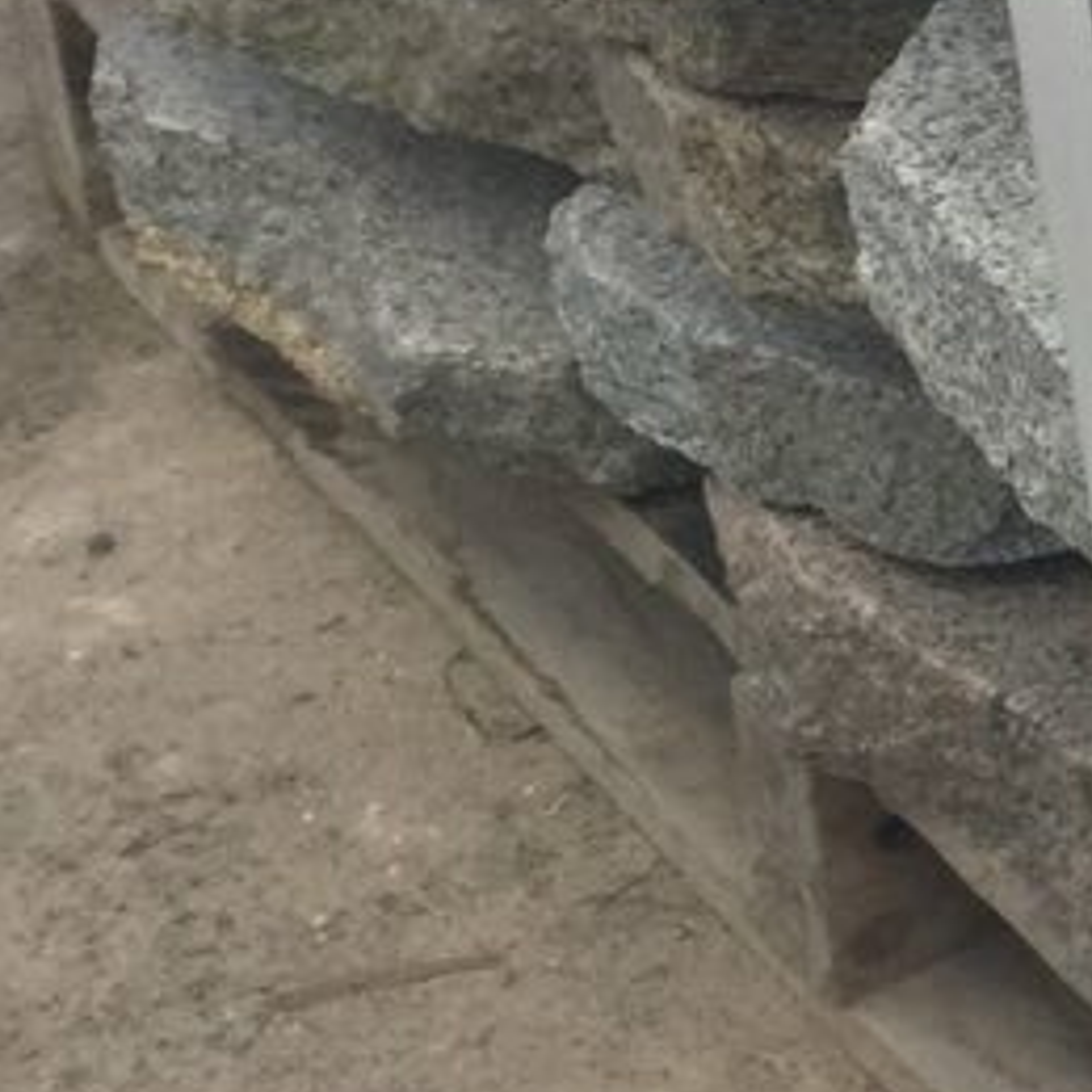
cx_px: 2129
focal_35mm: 138
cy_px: 126
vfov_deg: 12.6
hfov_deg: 11.5
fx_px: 4925
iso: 32
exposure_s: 1/638
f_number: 2.2
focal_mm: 4.15
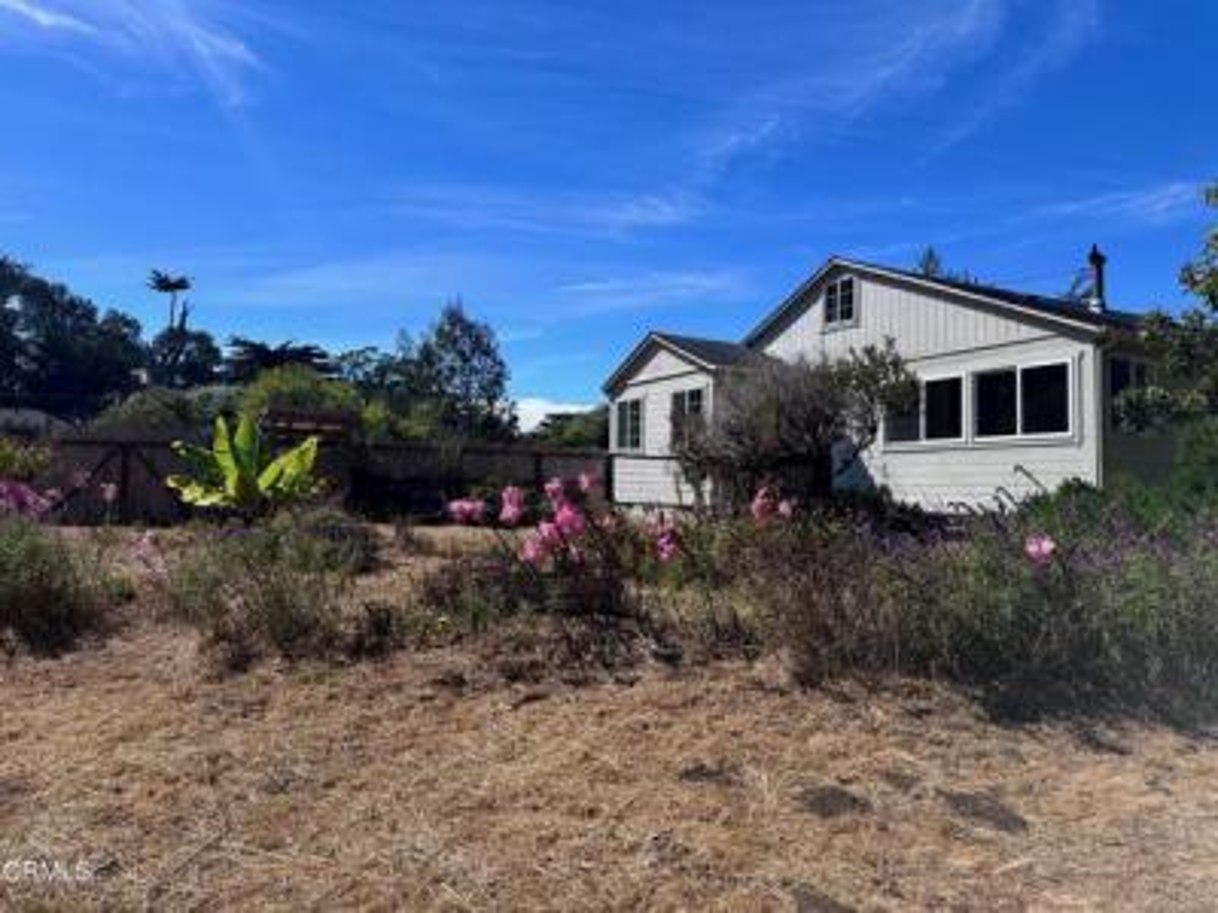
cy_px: 456
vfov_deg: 56.8
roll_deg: -1.2
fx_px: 844
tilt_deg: +5.5
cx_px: 609
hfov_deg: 71.6
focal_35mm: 24
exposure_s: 1/5525
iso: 80
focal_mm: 6.86
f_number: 1.78
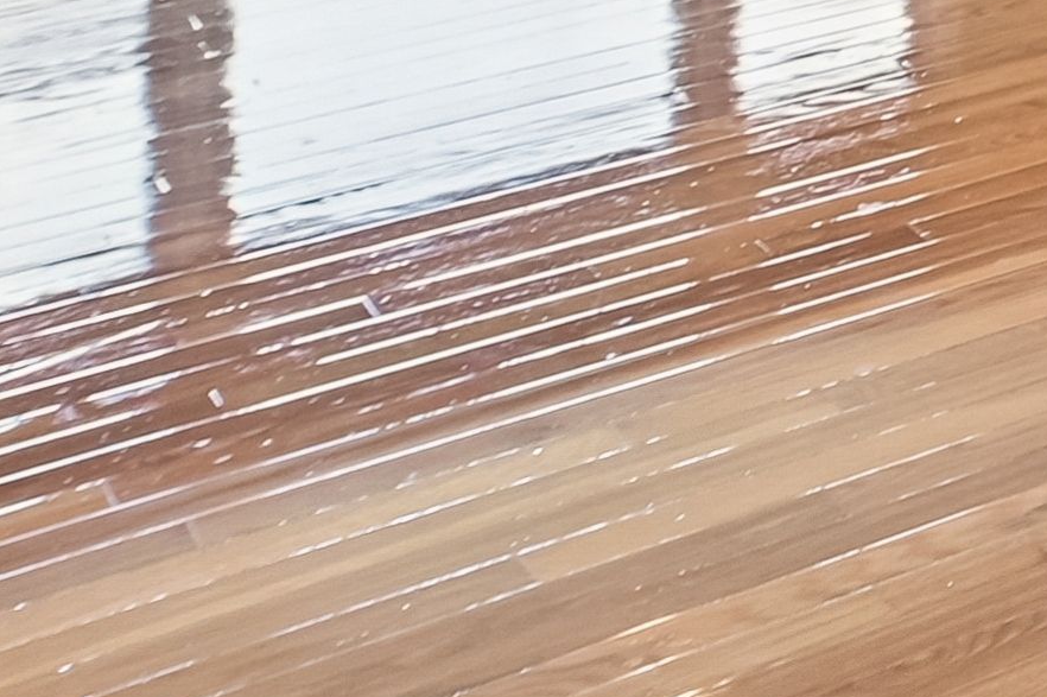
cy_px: -1001
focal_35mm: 96
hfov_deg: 15.6
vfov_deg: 11.6
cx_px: 2240
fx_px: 2790
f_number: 8
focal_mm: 14
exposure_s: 1/60
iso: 800
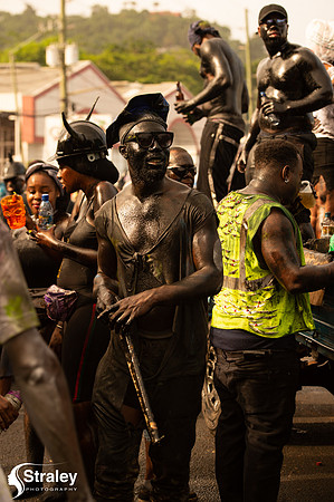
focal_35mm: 90
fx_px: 1255
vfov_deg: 22.6
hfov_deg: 15.2
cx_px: 167
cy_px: 251
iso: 140
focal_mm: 90
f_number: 5.6
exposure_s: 1/250
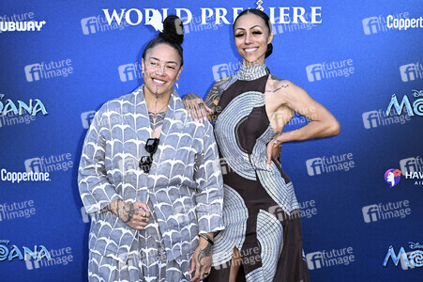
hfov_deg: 40.4
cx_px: 212
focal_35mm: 49
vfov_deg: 27.5
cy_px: 141
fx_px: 575
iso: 800
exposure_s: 1/250
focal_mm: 49
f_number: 6.3
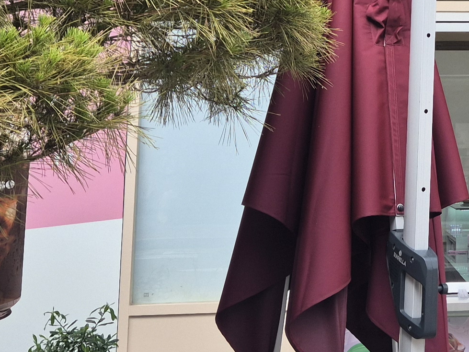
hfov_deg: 19.9
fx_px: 1273
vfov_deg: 15.0
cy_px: -117
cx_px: 525
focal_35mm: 94
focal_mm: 5.4
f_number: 1.8
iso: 25
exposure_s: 1/494
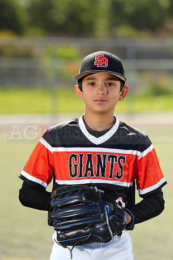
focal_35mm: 197
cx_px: 86
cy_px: 130
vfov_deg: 10.4
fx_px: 1419
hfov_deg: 7.0
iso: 64
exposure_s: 1/250
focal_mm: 197
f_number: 4.5
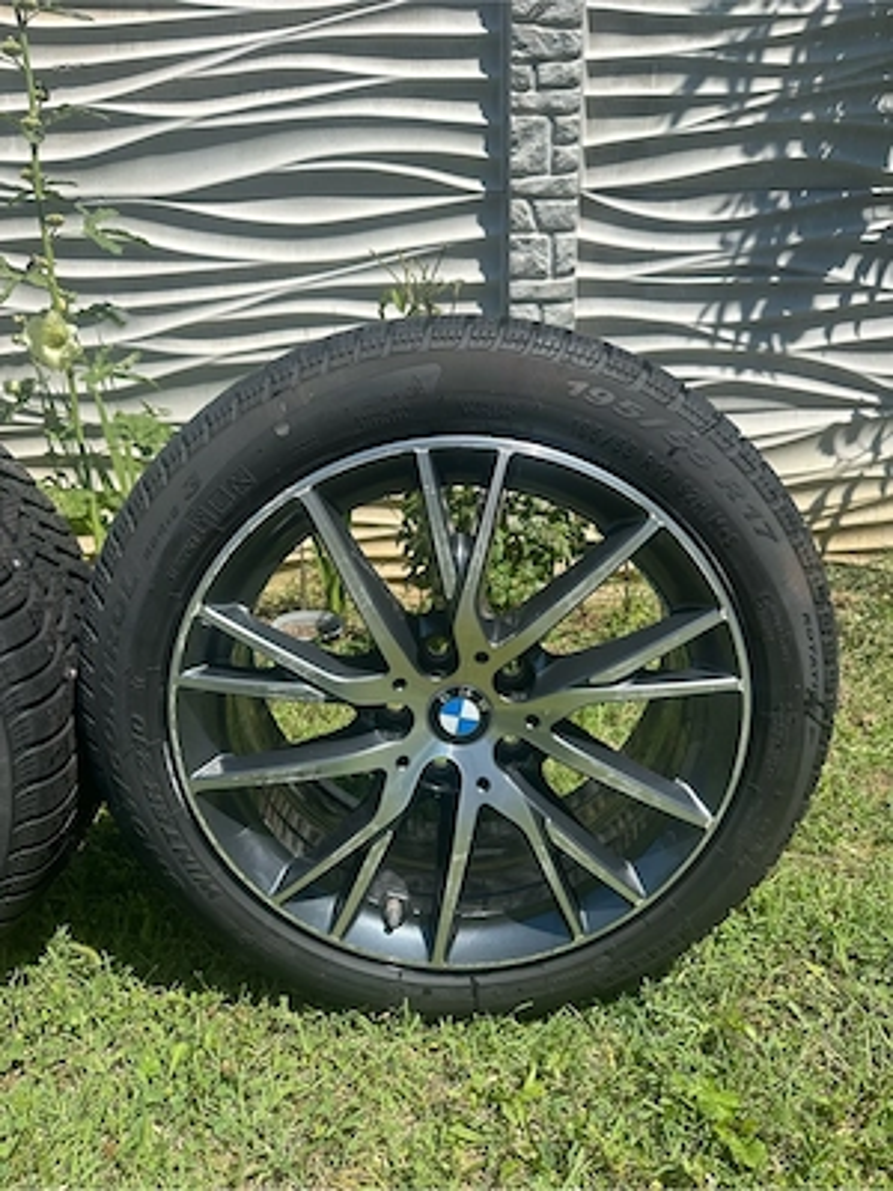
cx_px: 446
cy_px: 596
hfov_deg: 56.8
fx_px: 826
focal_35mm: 24
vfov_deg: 71.6
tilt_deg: -17.2
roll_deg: +0.6
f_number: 1.78
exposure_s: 1/3717
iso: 80
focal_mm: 6.86
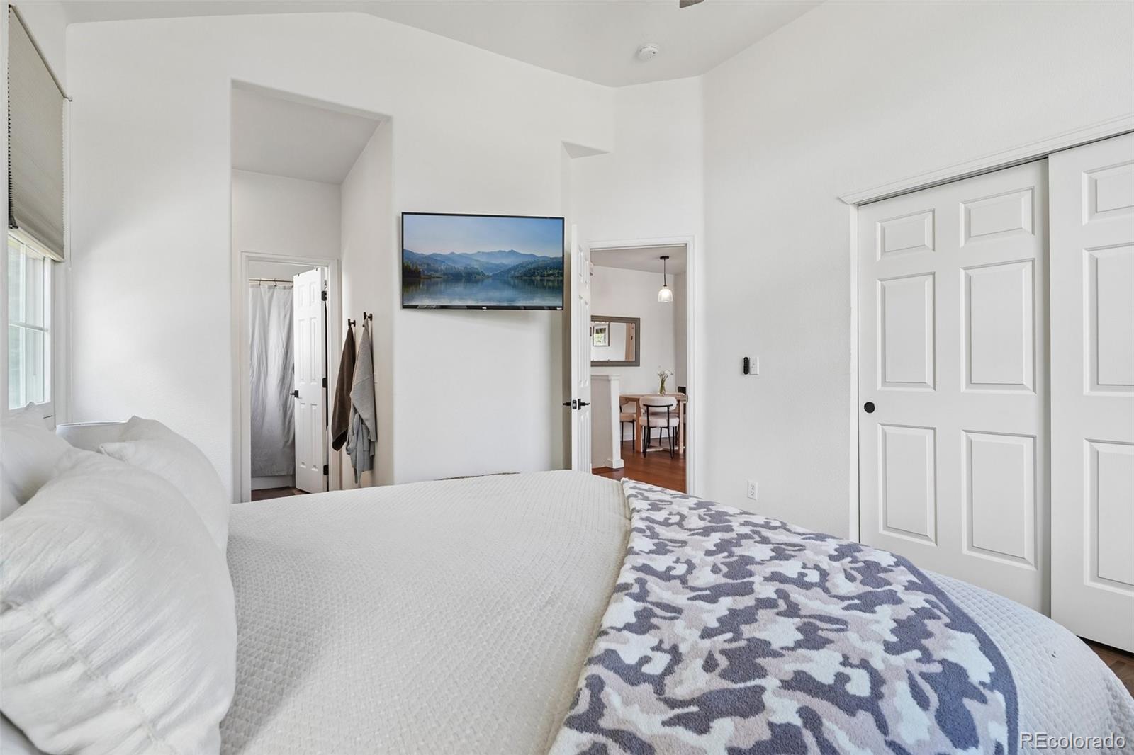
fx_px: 520
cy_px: 378
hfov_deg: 95.0
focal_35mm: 16
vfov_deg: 72.0
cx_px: 567
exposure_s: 1/30
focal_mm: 11
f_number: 8
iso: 200
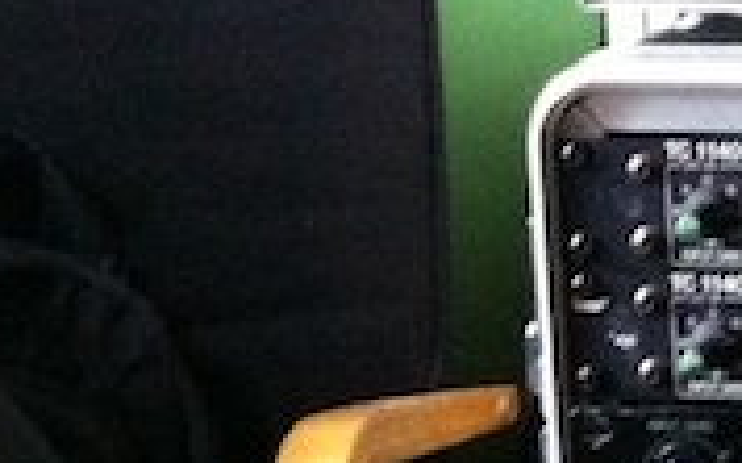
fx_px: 2688
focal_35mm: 133
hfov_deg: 14.3
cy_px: -150
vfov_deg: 9.6
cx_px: 1213
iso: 640
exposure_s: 1/15
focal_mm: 3.85
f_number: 2.8
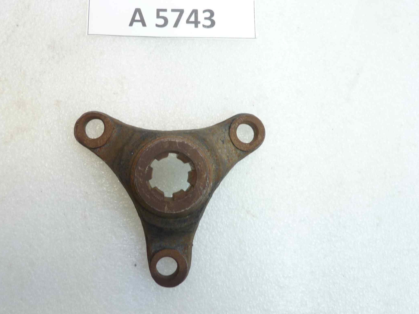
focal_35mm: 31
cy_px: 126
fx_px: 375
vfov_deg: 45.2
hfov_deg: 58.1
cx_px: 181
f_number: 3.3
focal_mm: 4.1
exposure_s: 1/15
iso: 80
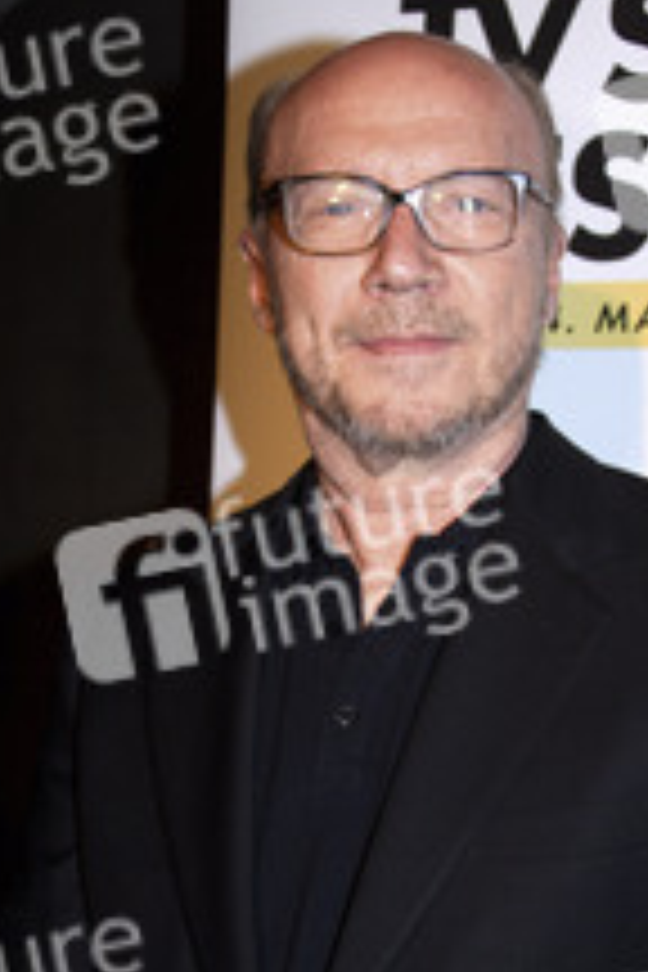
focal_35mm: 74
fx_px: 1998
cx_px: 421
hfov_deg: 18.4
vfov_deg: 26.7
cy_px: 801
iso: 1600
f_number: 4
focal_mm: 40
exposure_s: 1/200
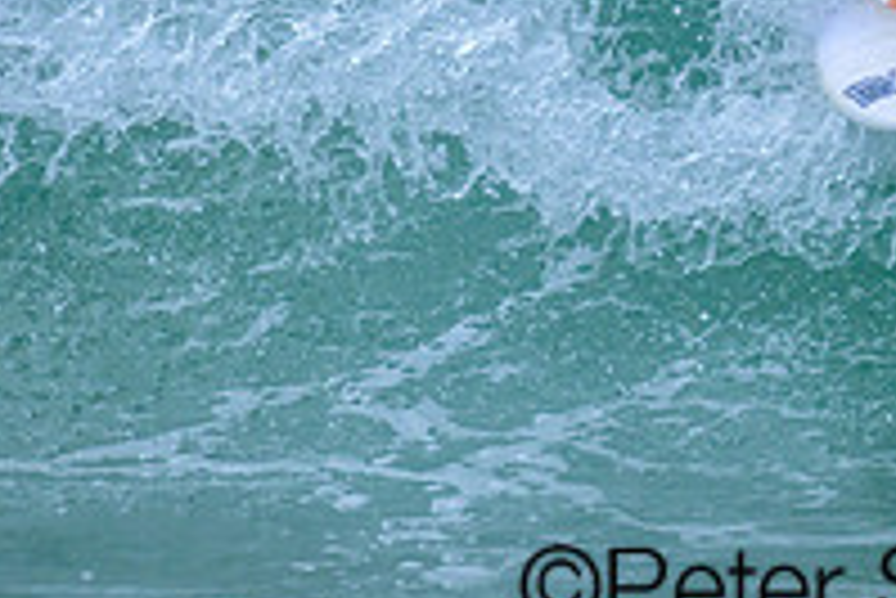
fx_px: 45080
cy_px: -256
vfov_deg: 0.8
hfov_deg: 1.1
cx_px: 753
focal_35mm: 1810
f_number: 8
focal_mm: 560
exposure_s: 1/2000
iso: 1400
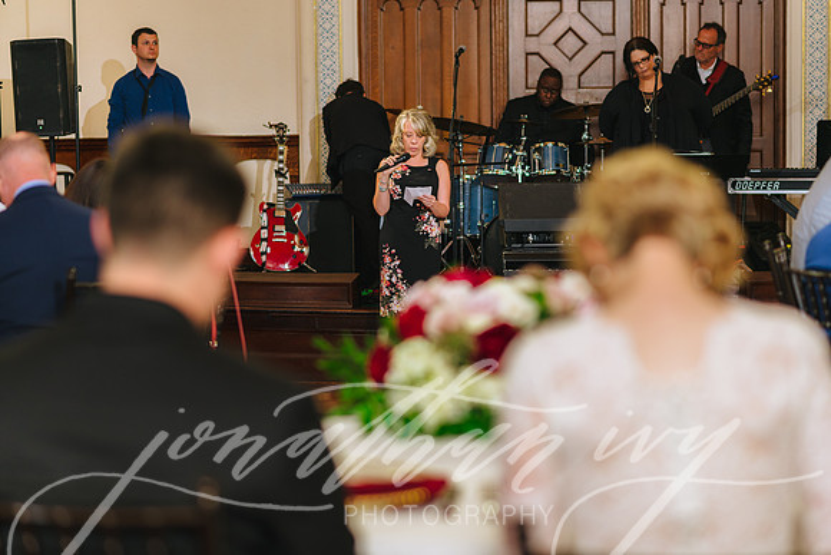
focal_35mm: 85
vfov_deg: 16.1
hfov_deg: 23.9
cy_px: 278
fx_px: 1962
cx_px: 416
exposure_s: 1/160
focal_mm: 85
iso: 320
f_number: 2.5
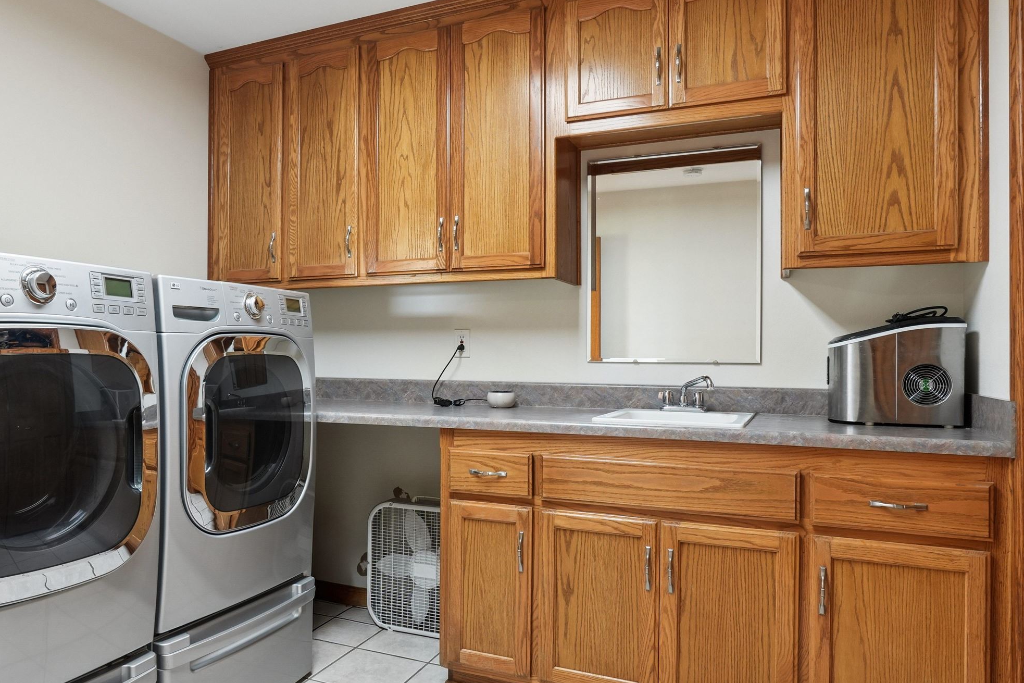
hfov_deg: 71.0
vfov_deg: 51.3
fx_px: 711
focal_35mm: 25
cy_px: 346
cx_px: 423
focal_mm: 16
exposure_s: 1/2.5
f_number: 10
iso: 800
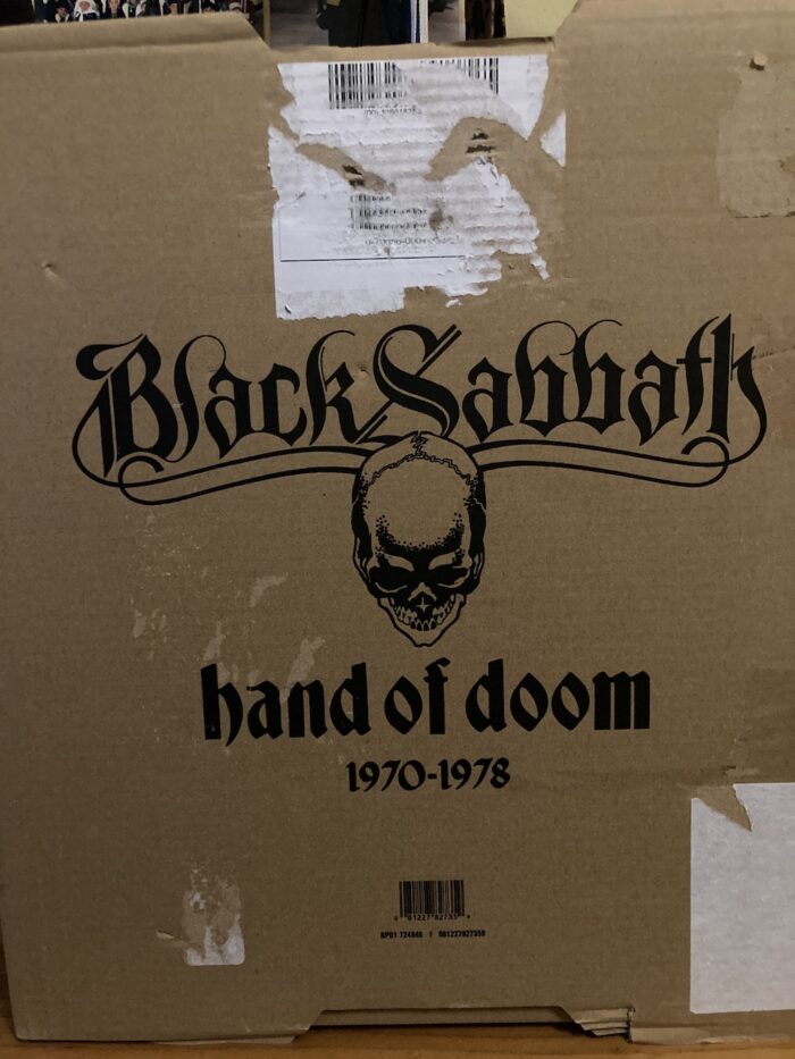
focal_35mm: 28
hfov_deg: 49.8
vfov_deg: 63.4
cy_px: 530
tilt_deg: -8.5
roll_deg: +1.8
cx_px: 398
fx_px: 857
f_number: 1.8
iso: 640
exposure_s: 1/17
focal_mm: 3.99
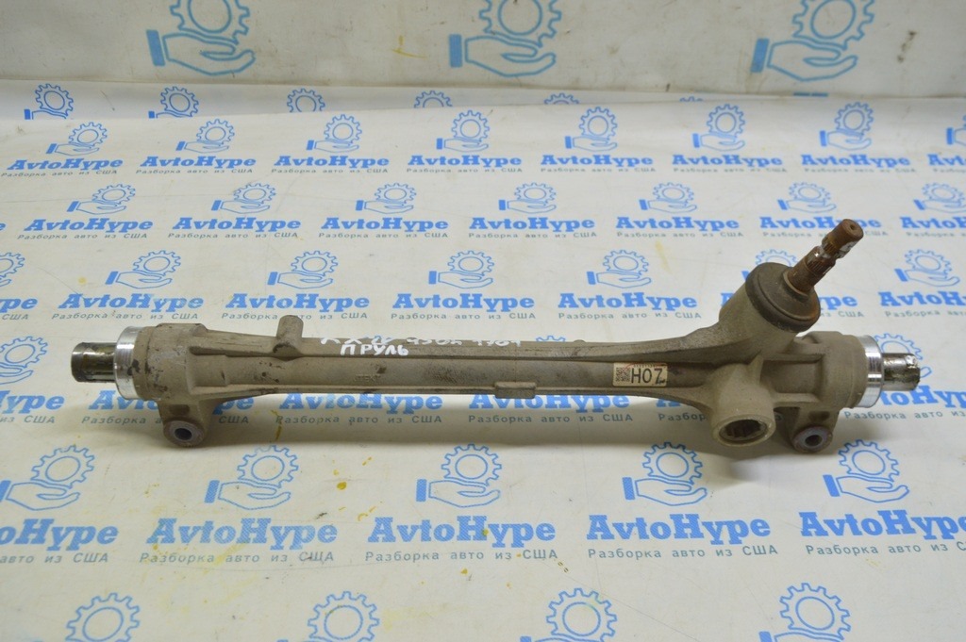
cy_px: 321
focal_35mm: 33
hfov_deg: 57.3
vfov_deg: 39.9
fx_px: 885
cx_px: 483
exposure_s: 1/25
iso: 400
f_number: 5.6
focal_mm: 22
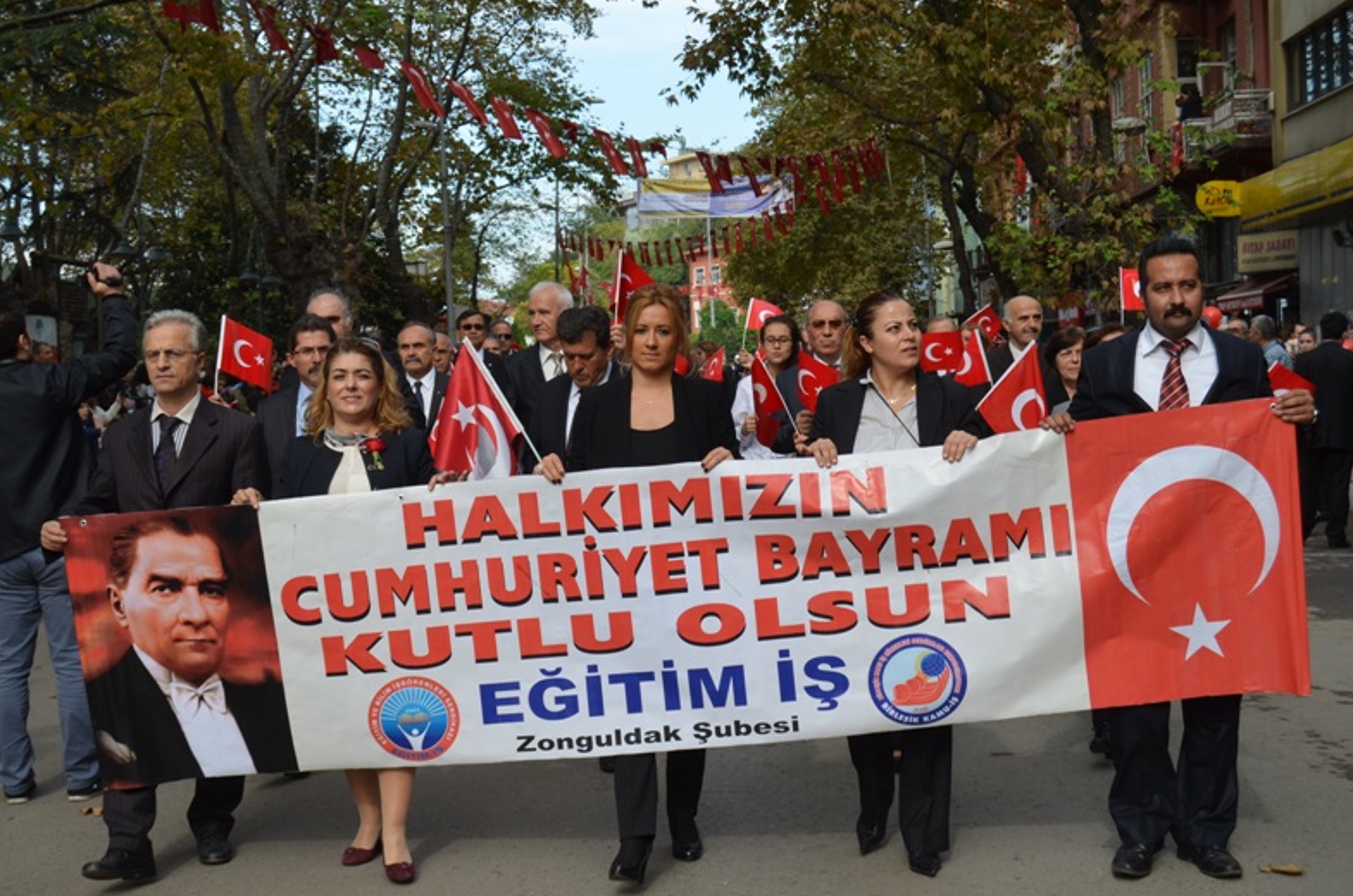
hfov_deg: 38.3
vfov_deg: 25.9
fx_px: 1950
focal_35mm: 52
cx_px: 669
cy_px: 451
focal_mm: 34
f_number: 8
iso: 180
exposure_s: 1/250
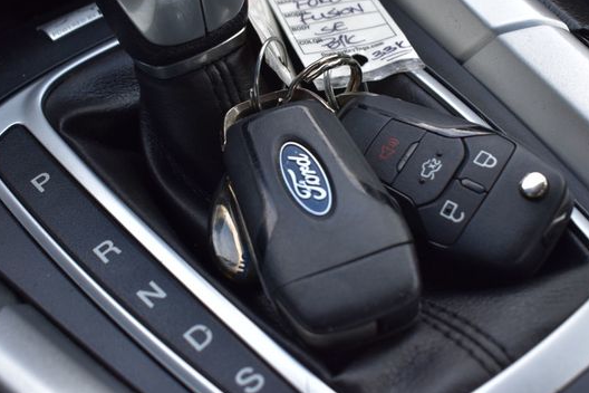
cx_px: 328
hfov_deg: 31.6
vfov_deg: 21.3
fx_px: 1041
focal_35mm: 64
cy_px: 160
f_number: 9
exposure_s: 1/125
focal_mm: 35
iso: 400
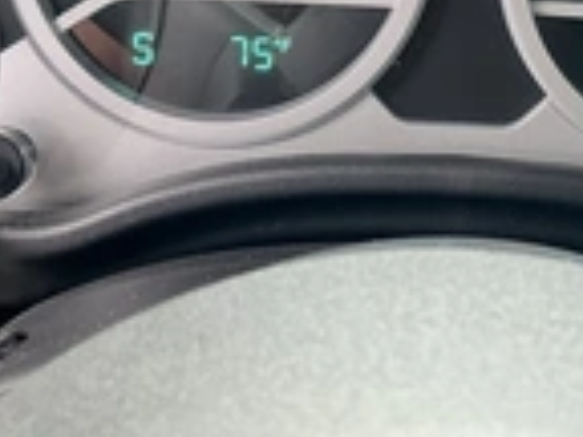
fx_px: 1314
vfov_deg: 18.2
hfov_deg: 24.6
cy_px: -40
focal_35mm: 78
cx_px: 474
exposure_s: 1/114
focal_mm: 3
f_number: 1.8
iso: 64
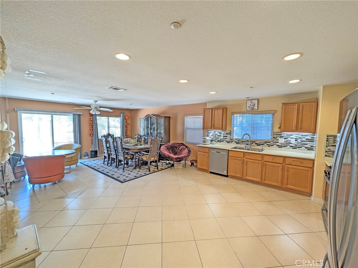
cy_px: 134
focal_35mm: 13
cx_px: 179
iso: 60
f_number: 2.2
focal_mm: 1.95
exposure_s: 1/40
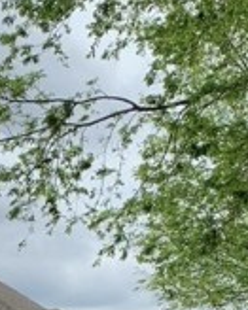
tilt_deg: -0.5
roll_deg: -0.1
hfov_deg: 12.5
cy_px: 452
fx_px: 1093
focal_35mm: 119
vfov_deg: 15.1
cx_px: -74
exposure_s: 1/1916
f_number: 1.8
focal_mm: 4.25
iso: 25
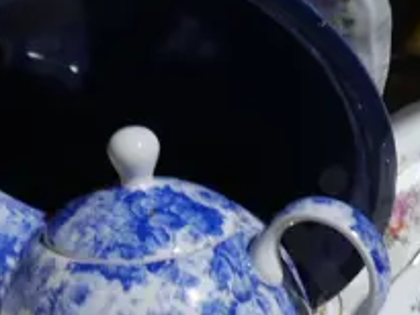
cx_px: 195
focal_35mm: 140
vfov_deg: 10.4
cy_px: 372
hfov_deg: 14.1
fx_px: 1700
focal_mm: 14
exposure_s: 1/100
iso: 200
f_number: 3.5
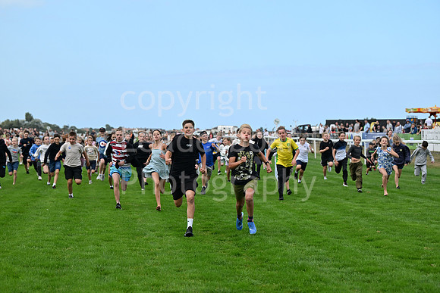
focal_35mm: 92
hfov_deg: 22.1
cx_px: 220
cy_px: 146
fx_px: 1125
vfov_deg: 14.9
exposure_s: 1/5000
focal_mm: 92
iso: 800
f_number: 4.5
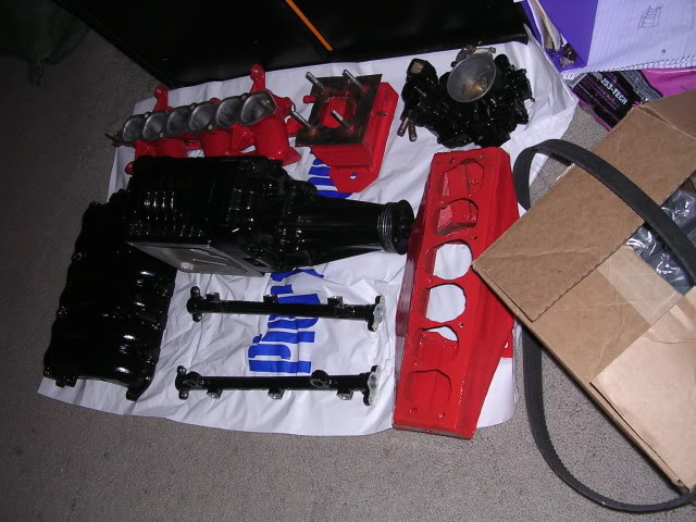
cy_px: 261
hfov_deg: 49.0
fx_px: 764
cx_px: 348
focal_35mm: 38
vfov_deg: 37.7
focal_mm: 5.8
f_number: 2.8
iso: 100
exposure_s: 1/60.1
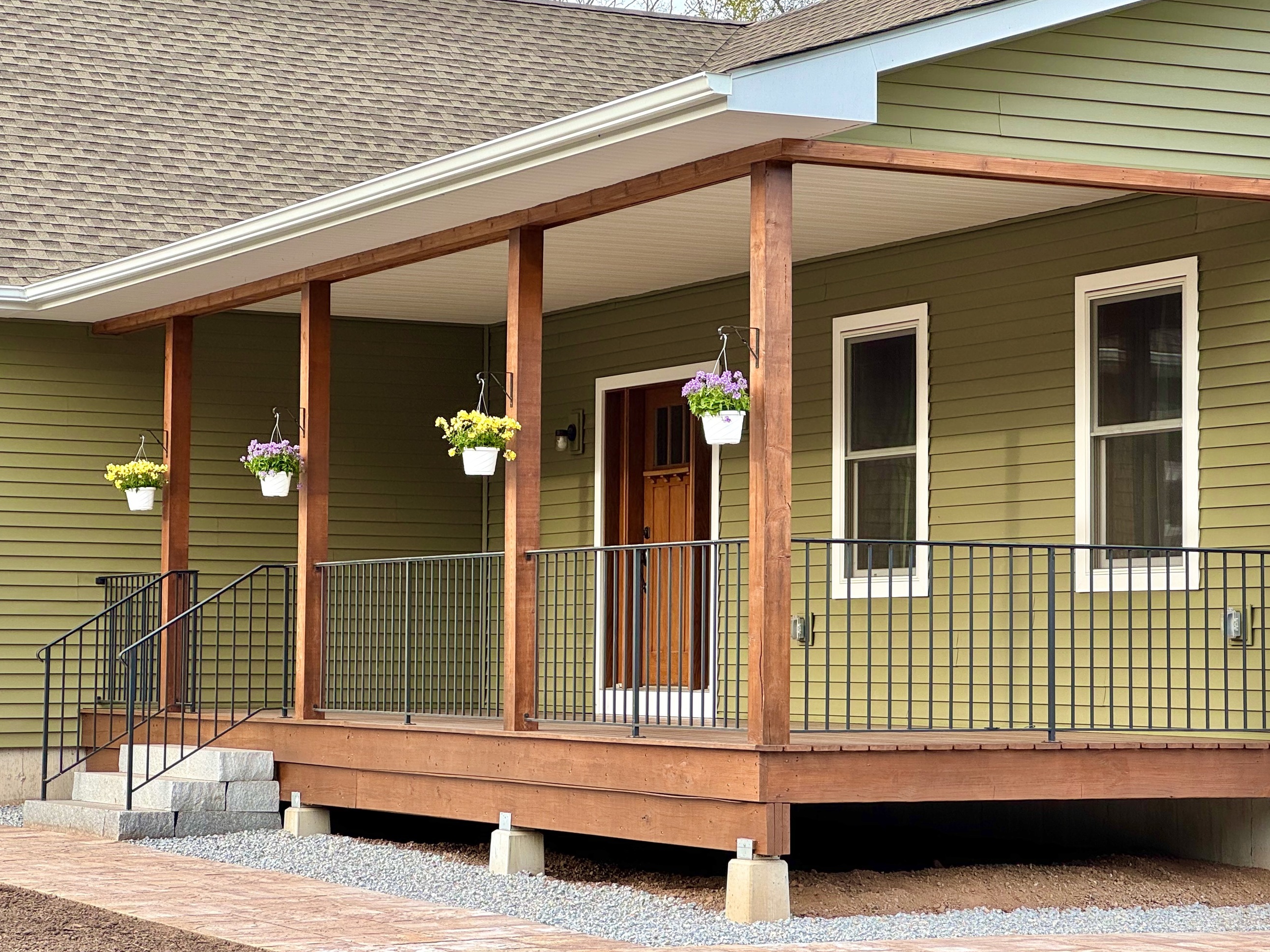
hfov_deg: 21.5
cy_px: 476
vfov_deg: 16.2
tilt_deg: +3.3
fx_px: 3339
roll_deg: -0.6
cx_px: 659
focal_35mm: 91
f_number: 2.8
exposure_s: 1/99
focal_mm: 9
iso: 25
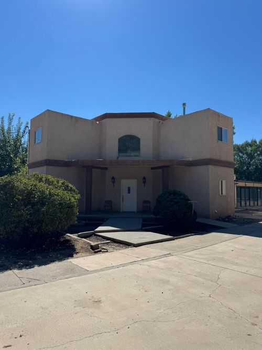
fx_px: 242
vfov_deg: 71.6
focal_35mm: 24
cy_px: 175
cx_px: 131
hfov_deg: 56.8
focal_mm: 6.76
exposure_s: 1/7092
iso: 80
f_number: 1.78
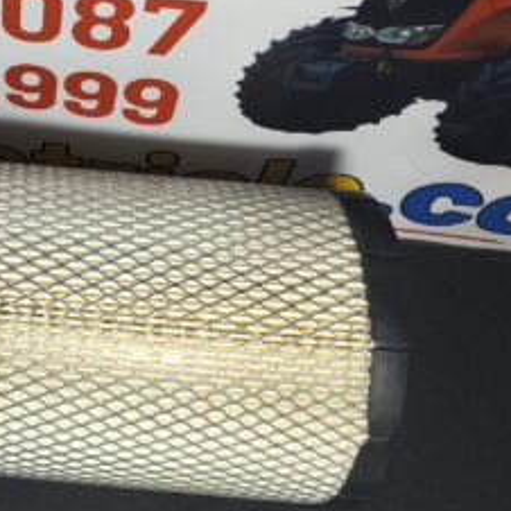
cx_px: 0
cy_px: 174
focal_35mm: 61
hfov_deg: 26.6
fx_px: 1019
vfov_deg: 28.0
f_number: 1.8
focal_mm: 4.81
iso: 131
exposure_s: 1/99.9
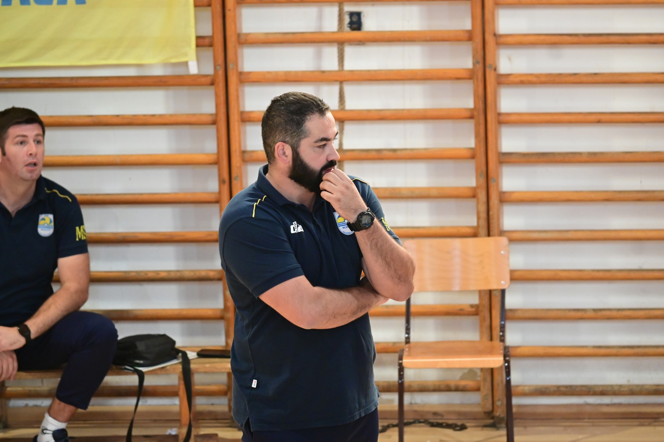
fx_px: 5532
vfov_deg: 4.6
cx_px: 332
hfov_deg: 6.9
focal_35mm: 300
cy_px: 221
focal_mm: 200
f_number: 4
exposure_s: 1/200
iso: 3200
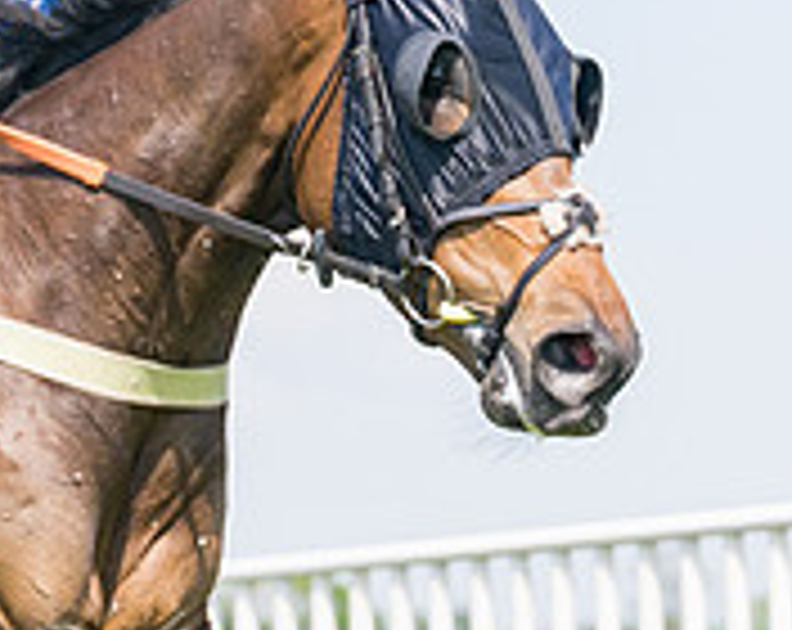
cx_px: 208
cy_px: 203
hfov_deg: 6.3
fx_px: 7157
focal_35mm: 306
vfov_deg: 5.0
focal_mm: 70
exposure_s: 1/4000
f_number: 4
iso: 400
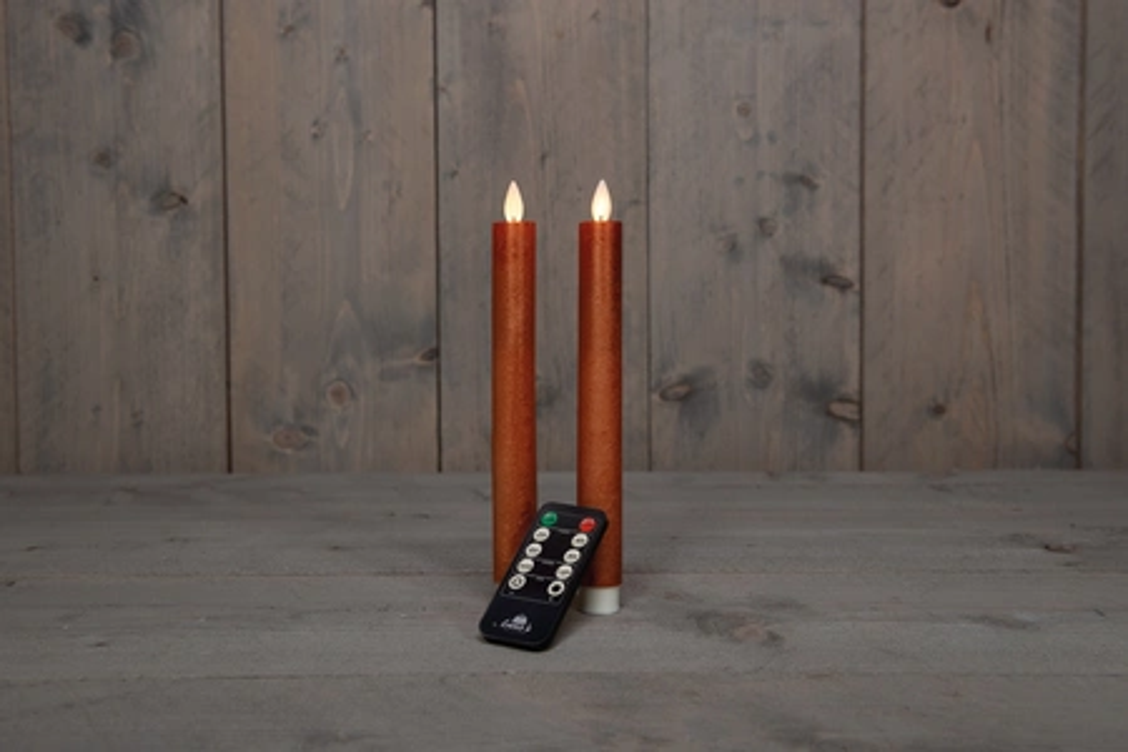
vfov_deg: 33.4
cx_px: 564
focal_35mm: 40
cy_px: 376
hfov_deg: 48.5
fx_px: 1253
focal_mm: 40
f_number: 7.1
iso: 320
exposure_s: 1/30
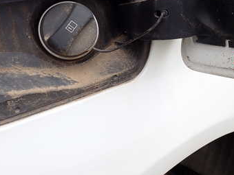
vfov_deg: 27.2
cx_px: 163
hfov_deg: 35.7
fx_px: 358
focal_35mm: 53
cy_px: 45
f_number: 3.2
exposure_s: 1/400
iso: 100
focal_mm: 5.4
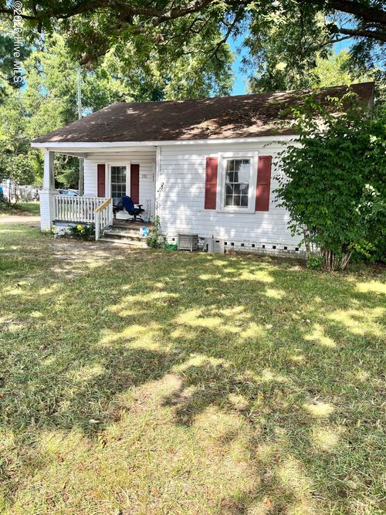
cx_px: 193
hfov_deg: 53.0
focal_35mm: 26
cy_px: 258
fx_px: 387
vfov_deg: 67.3
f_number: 1.6
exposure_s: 1/696
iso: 50
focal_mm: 5.1
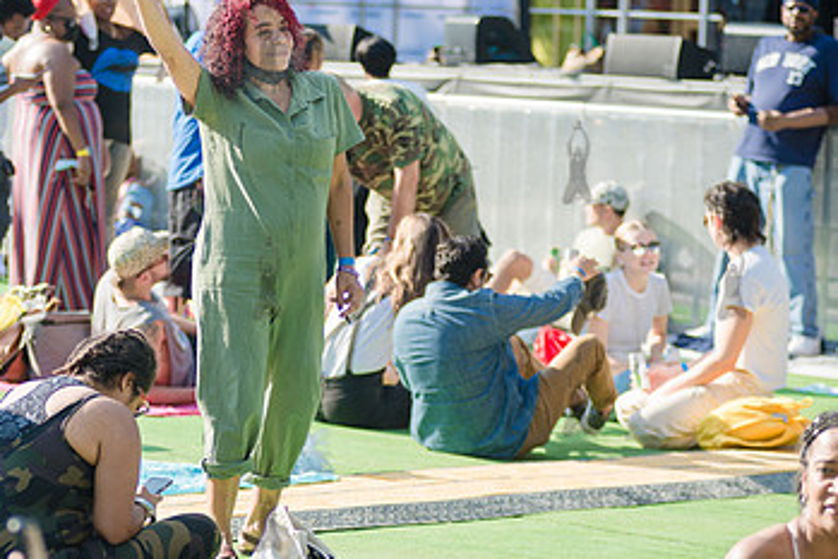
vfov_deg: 8.3
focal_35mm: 166
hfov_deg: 12.4
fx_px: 3866
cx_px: 267
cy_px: 277
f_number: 3.5
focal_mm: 100
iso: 200
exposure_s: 1/1000
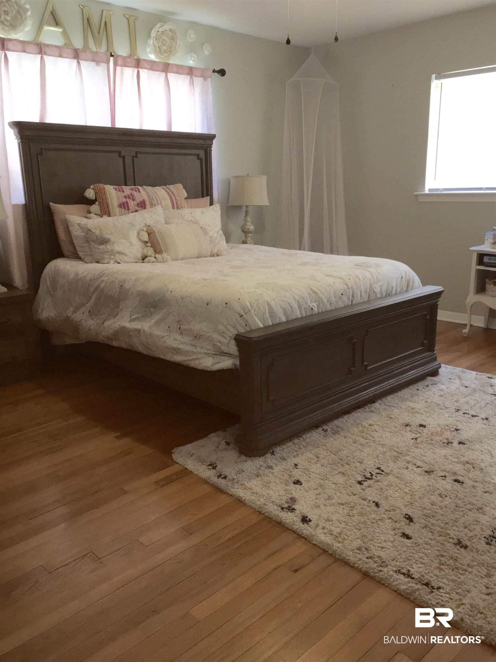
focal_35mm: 29
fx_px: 554
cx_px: 248
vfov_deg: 61.7
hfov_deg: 48.2
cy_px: 331
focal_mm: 4.15
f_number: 2.2
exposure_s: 1/30
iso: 80
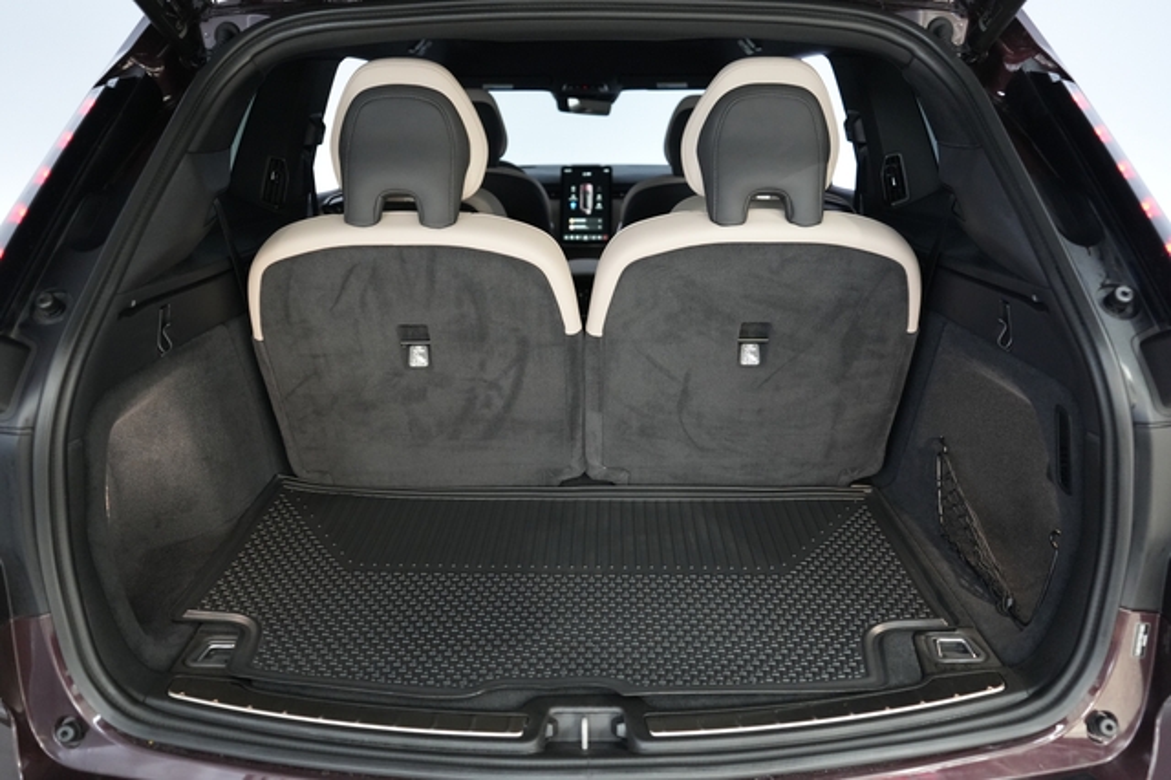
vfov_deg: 49.5
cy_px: 390
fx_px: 845
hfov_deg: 69.4
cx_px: 586
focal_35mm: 26
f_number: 2.8
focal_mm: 26
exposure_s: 1/160
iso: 5000
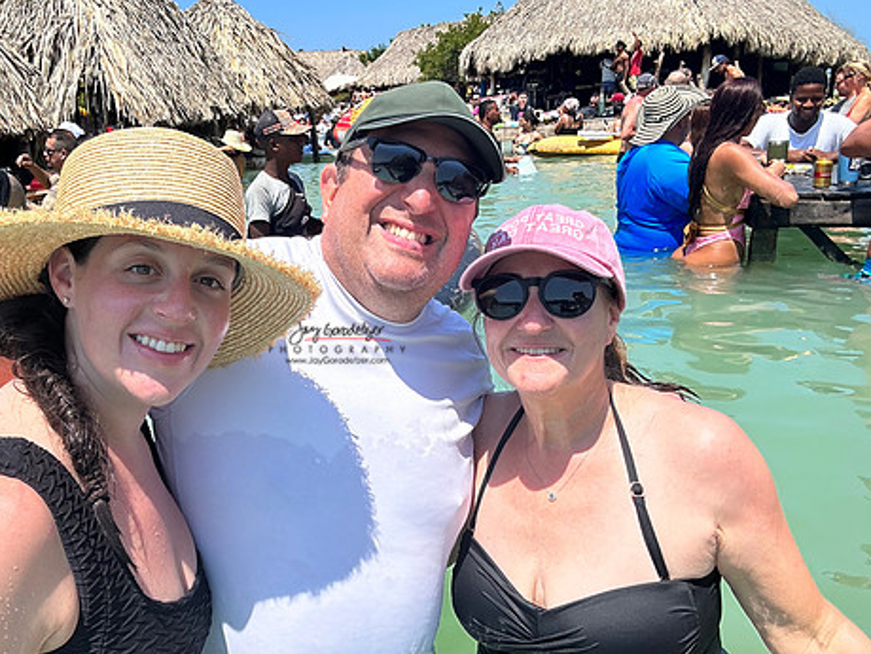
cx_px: 337
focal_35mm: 29
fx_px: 730
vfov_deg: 48.2
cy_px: 342
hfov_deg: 61.0
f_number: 1.9
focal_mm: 2.69
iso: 25
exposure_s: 1/1255
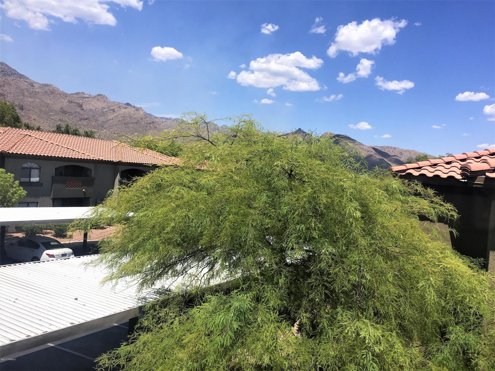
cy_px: 186
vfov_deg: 48.2
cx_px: 248
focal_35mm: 29
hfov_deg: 61.7
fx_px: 415
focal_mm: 4.15
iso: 32
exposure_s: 1/2639
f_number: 2.2
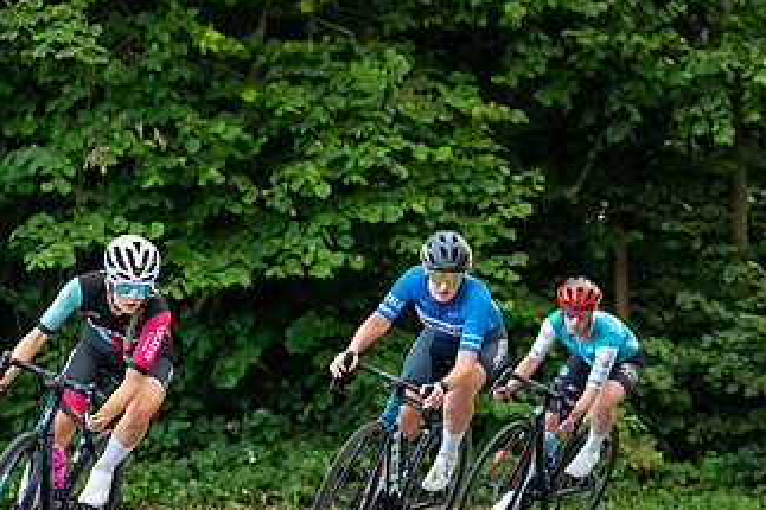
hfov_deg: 8.2
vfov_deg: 5.5
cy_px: 523
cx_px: -13
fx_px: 5338
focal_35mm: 251
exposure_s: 1/1000
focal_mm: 70
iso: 1000
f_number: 3.2
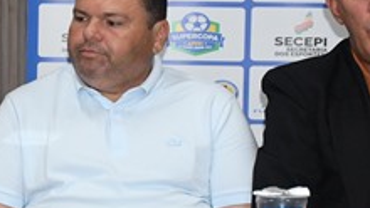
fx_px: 1433
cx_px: 22
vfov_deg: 8.3
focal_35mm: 146
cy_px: 105
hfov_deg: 14.5
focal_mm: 32
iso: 2500
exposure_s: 1/160
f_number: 4.5
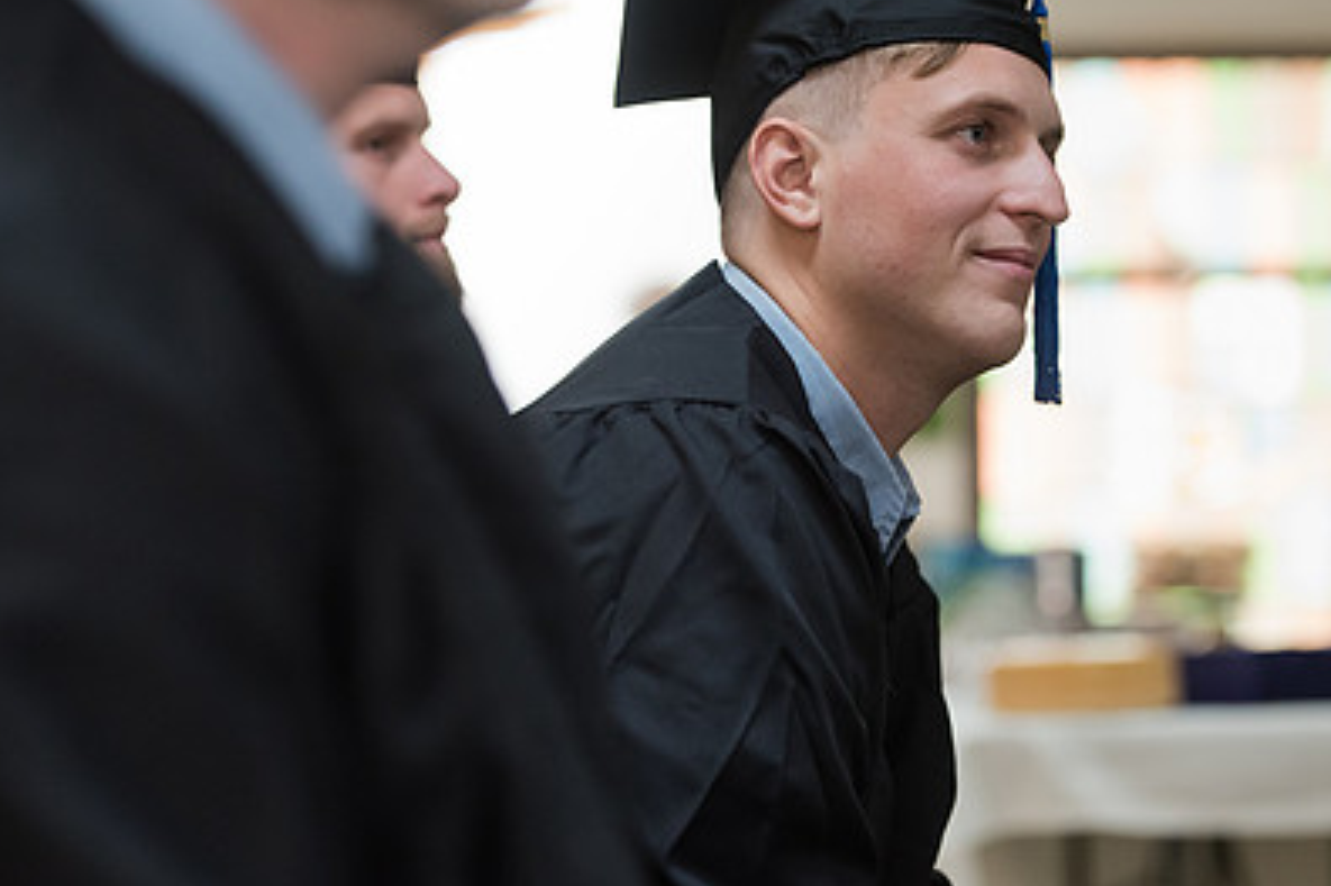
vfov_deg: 9.3
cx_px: 856
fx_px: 5432
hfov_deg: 14.0
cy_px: 490
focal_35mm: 147
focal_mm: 100
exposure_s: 1/200
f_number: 2.8
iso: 2500
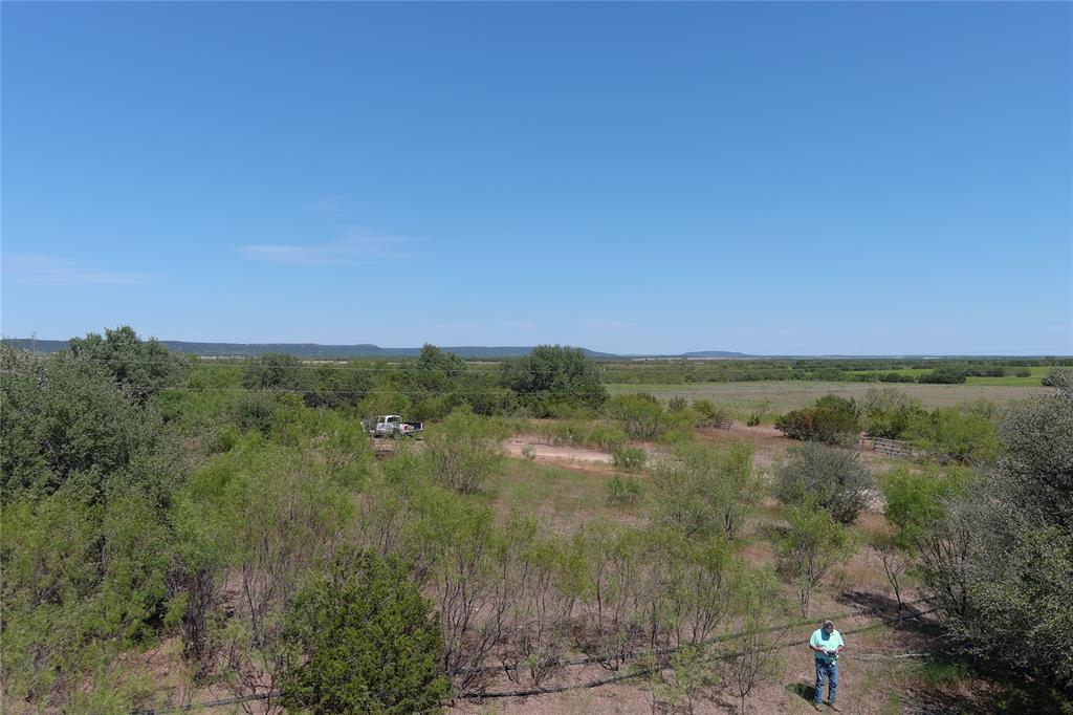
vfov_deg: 44.9
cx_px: 536
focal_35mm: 29
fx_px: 864
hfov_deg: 63.7
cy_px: 358
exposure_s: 1/1600
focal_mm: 10.57
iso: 100
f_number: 2.8
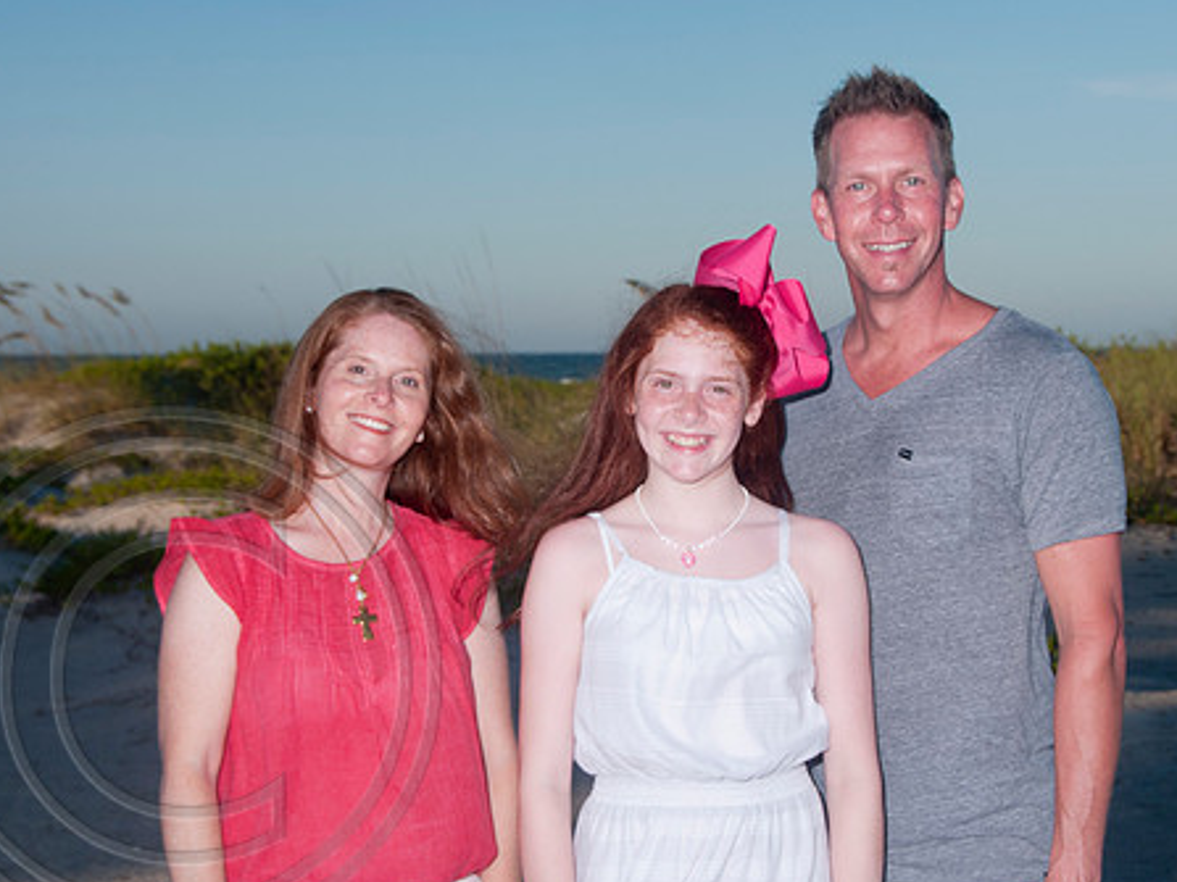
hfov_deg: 22.8
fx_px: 2923
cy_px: 415
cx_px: 645
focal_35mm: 86
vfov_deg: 17.2
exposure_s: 1/250
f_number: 10
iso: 100
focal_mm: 46
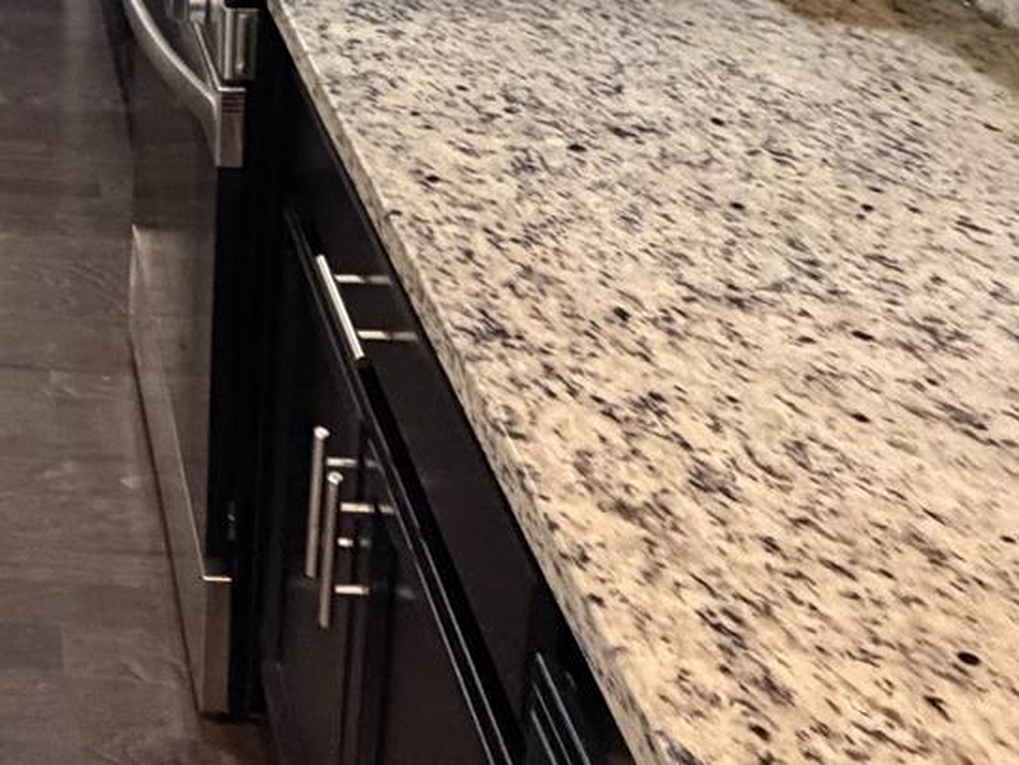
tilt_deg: -13.5
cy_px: -226
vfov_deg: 24.2
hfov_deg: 30.9
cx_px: -185
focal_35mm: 53
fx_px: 1561
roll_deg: +1.4
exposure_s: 1/60
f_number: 2.2
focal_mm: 2.22
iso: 640
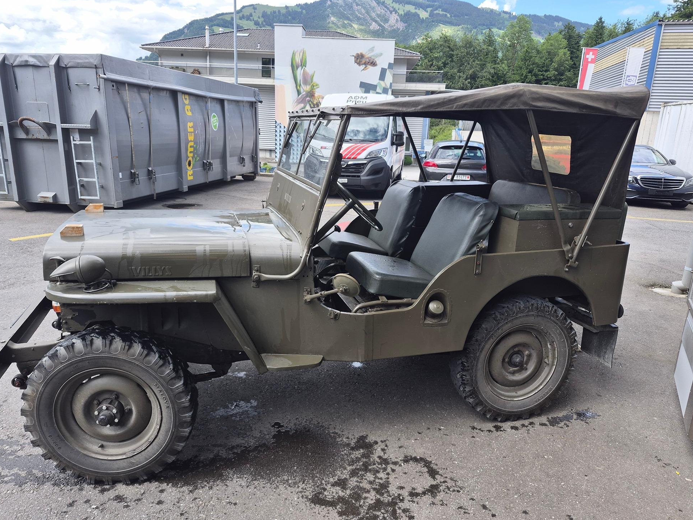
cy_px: 270
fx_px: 480
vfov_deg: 56.8
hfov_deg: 71.6
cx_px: 342
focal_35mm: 24
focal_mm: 5.4
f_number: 1.8
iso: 25
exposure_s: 1/628
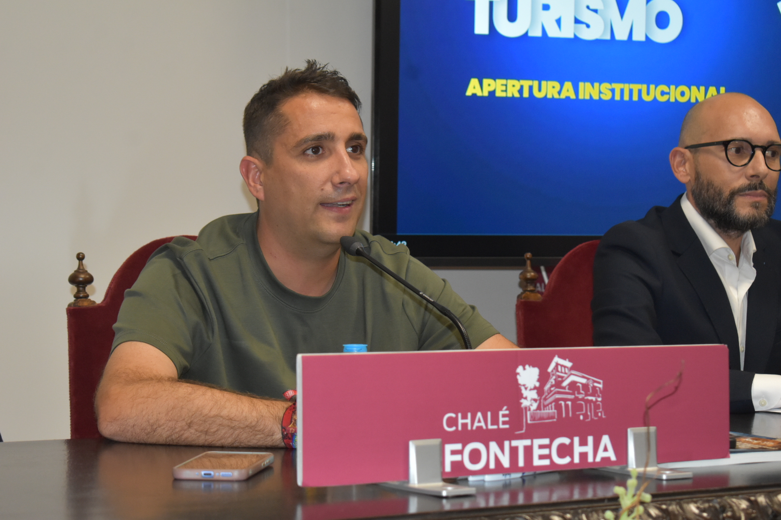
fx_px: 1790
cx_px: 390
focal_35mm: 82
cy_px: 260
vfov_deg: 16.6
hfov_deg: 24.6
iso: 1600
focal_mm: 55
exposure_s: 1/100
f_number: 5.6
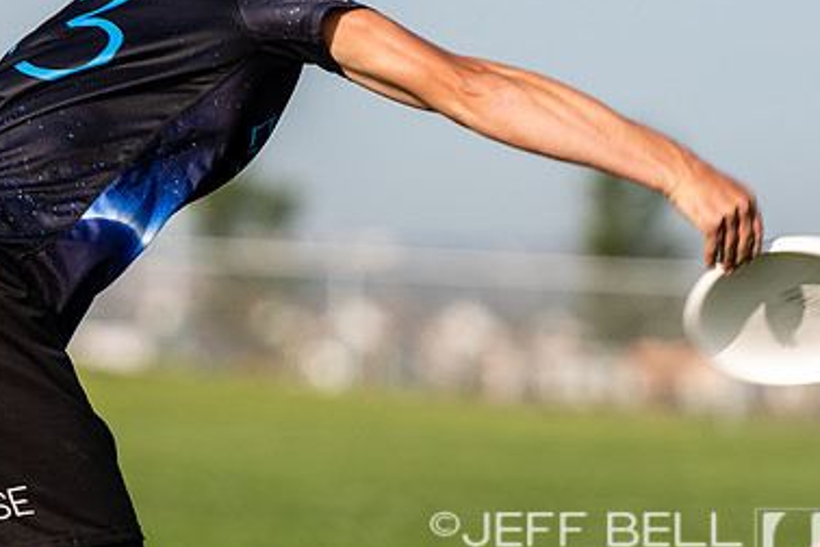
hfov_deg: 3.6
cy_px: 157
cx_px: 65
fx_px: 12868
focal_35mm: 565
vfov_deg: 2.4
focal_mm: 180
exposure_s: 1/1250
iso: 100
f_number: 2.8
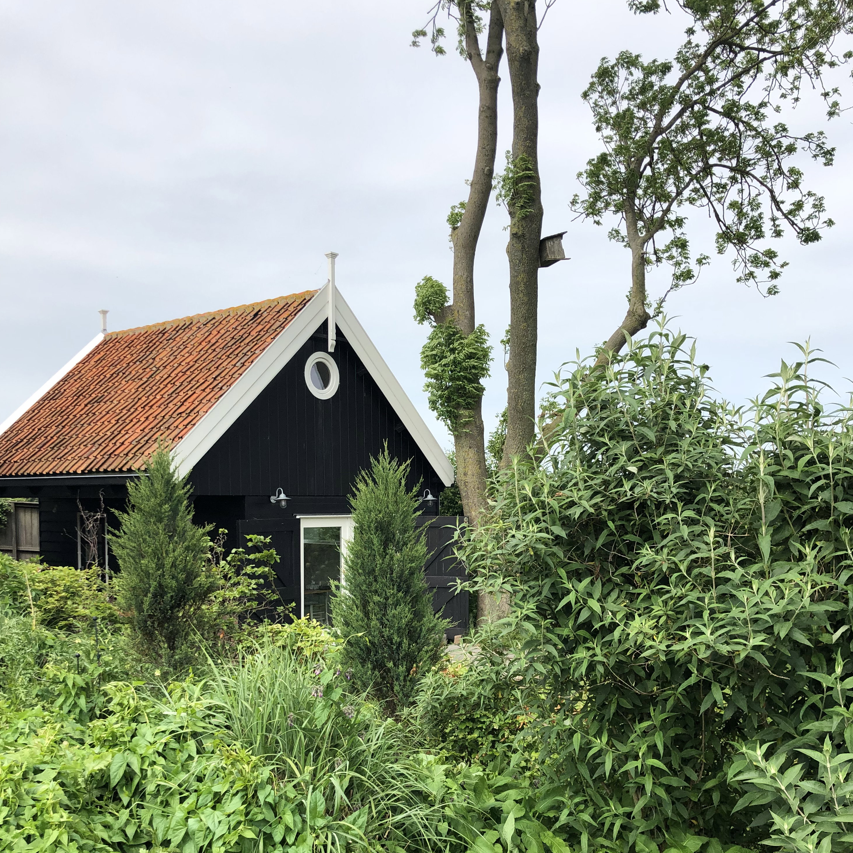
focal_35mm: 34
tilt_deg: -1.9
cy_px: 562
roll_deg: +1.3
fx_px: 948
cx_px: 431
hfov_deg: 48.4
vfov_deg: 47.7
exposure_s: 1/1600
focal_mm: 3.99
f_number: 1.8
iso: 20
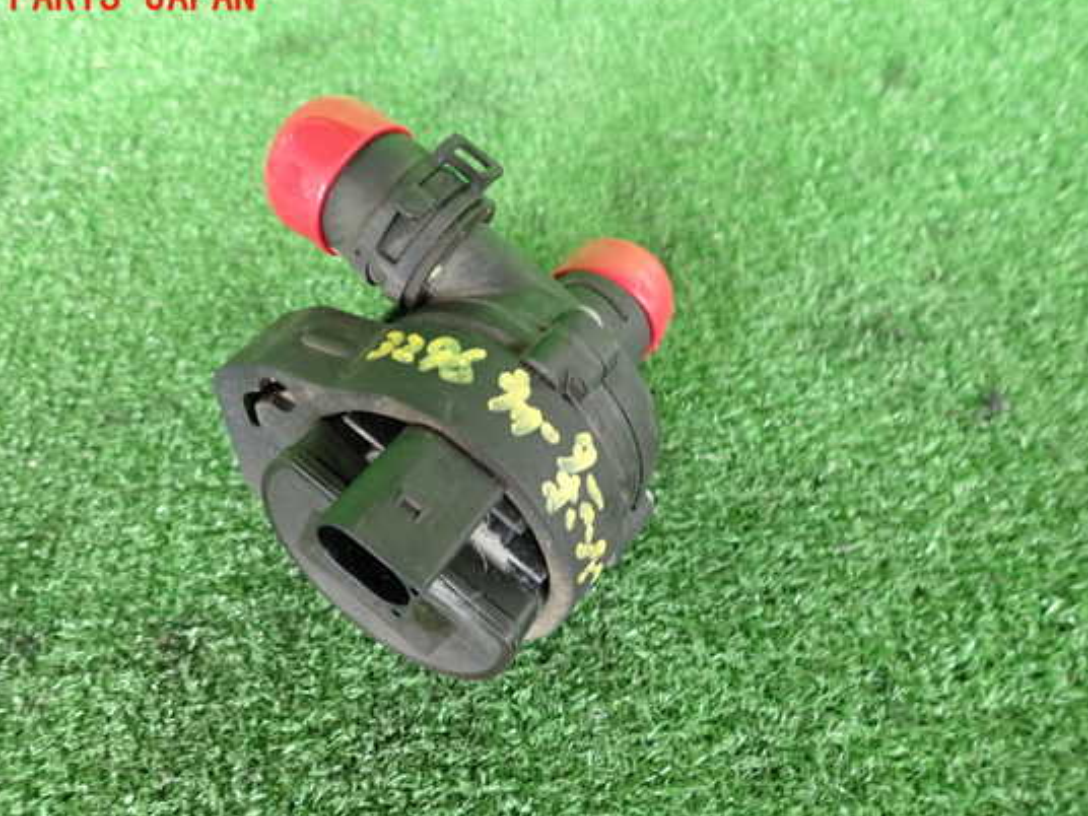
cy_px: 428
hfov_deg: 63.3
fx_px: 880
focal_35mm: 28
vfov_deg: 49.7
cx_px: 495
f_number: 2
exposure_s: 1/30
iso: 400
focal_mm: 4.5
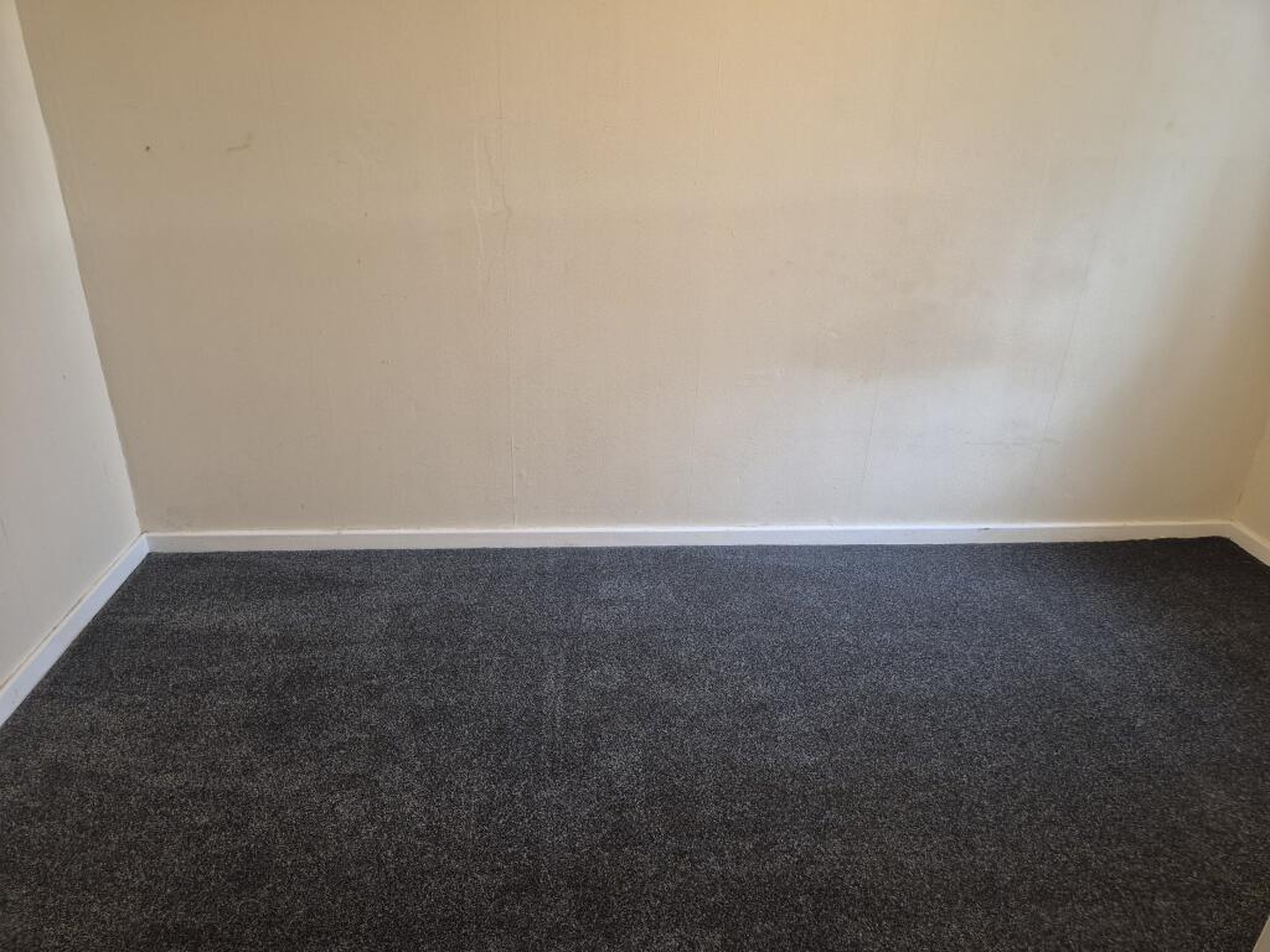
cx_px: 635
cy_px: 476
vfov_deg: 58.9
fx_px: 844
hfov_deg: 73.9
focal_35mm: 23
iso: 320
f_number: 1.8
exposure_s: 1/100
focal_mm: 5.4
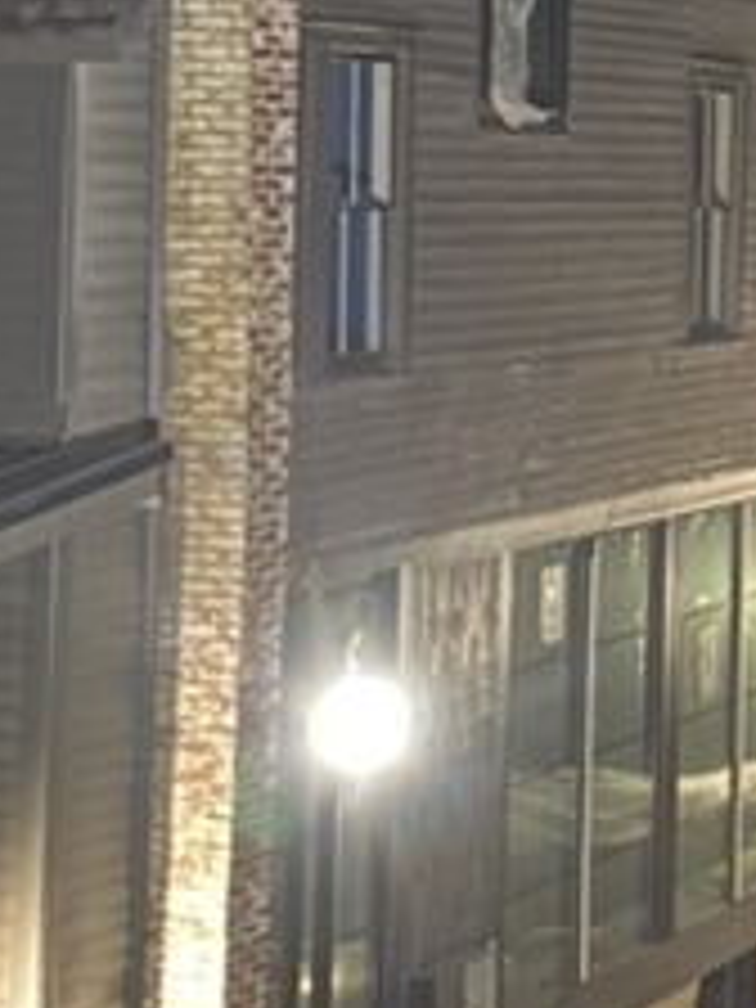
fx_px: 3465
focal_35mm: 119
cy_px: -81
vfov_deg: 16.1
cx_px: 1476
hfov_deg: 11.3
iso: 500
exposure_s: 1/12
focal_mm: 4.25
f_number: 1.8
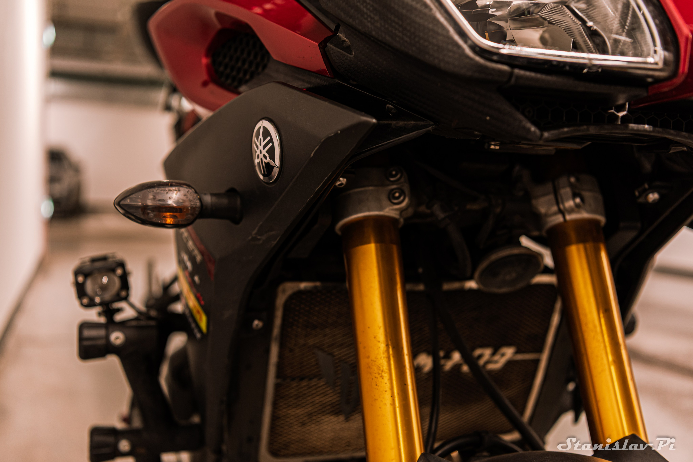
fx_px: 741
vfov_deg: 34.7
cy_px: 231
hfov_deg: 50.1
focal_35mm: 38
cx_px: 346
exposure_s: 1/50
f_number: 2.8
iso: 500
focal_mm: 38
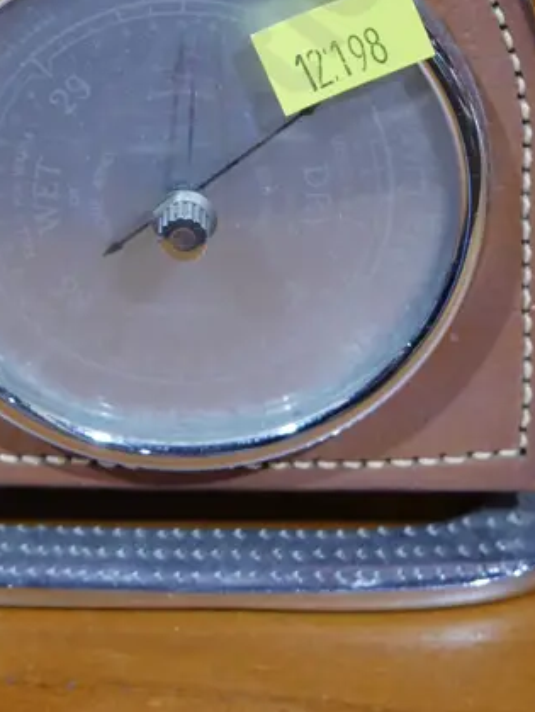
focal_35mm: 132
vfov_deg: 14.9
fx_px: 2716
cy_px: 177
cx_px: 194
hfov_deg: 11.2
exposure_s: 1/60
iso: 1000
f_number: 5.3
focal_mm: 27
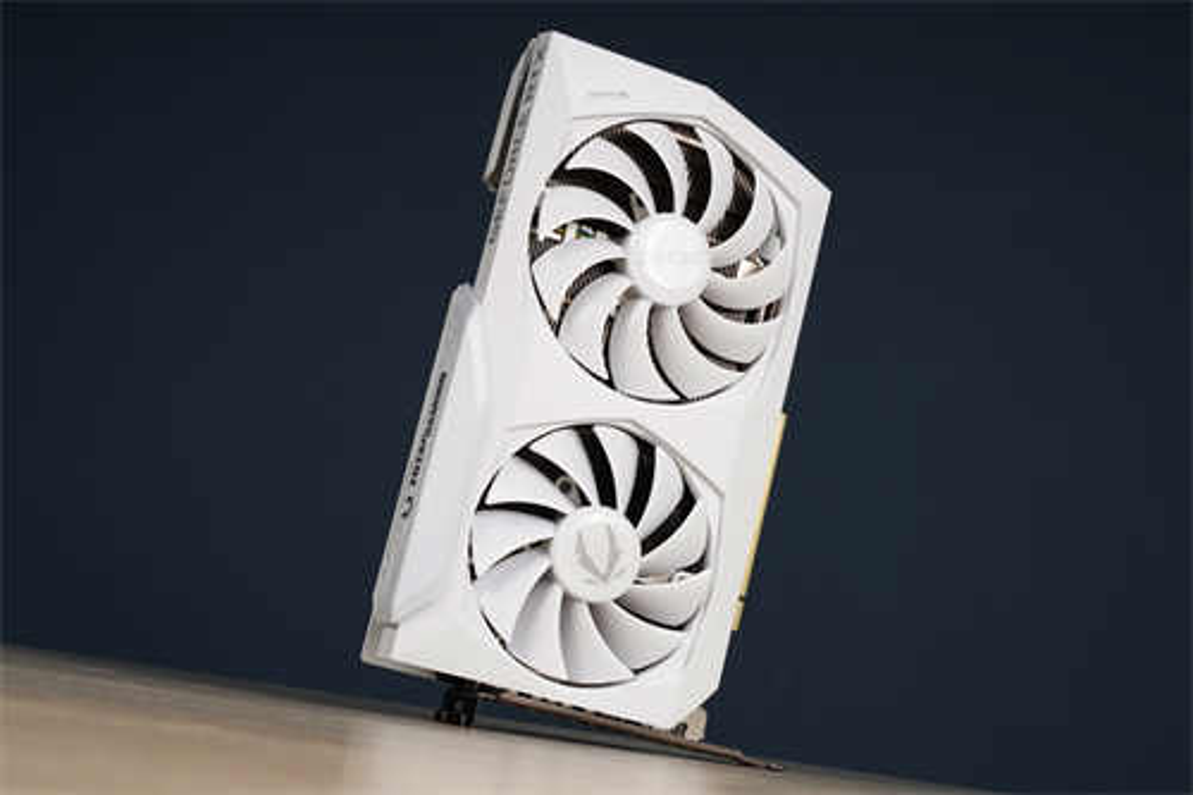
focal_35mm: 56
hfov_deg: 36.0
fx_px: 1838
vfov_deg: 24.4
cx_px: 596
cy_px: 398
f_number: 11
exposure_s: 1/160
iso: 100
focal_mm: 37
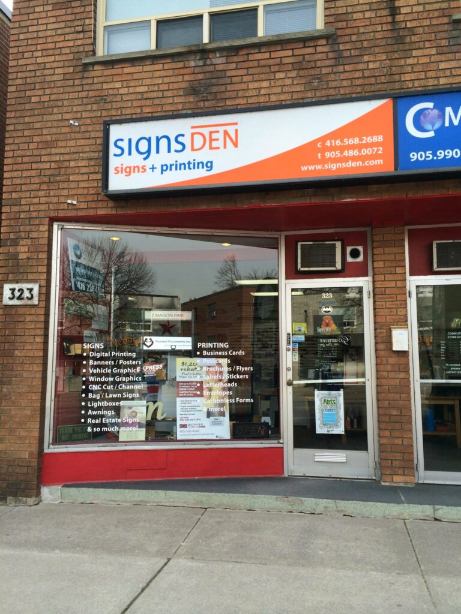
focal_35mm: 30
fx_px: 533
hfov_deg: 46.8
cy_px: 307
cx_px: 230
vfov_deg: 60.0
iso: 32
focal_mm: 4.12
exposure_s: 1/604
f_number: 2.2
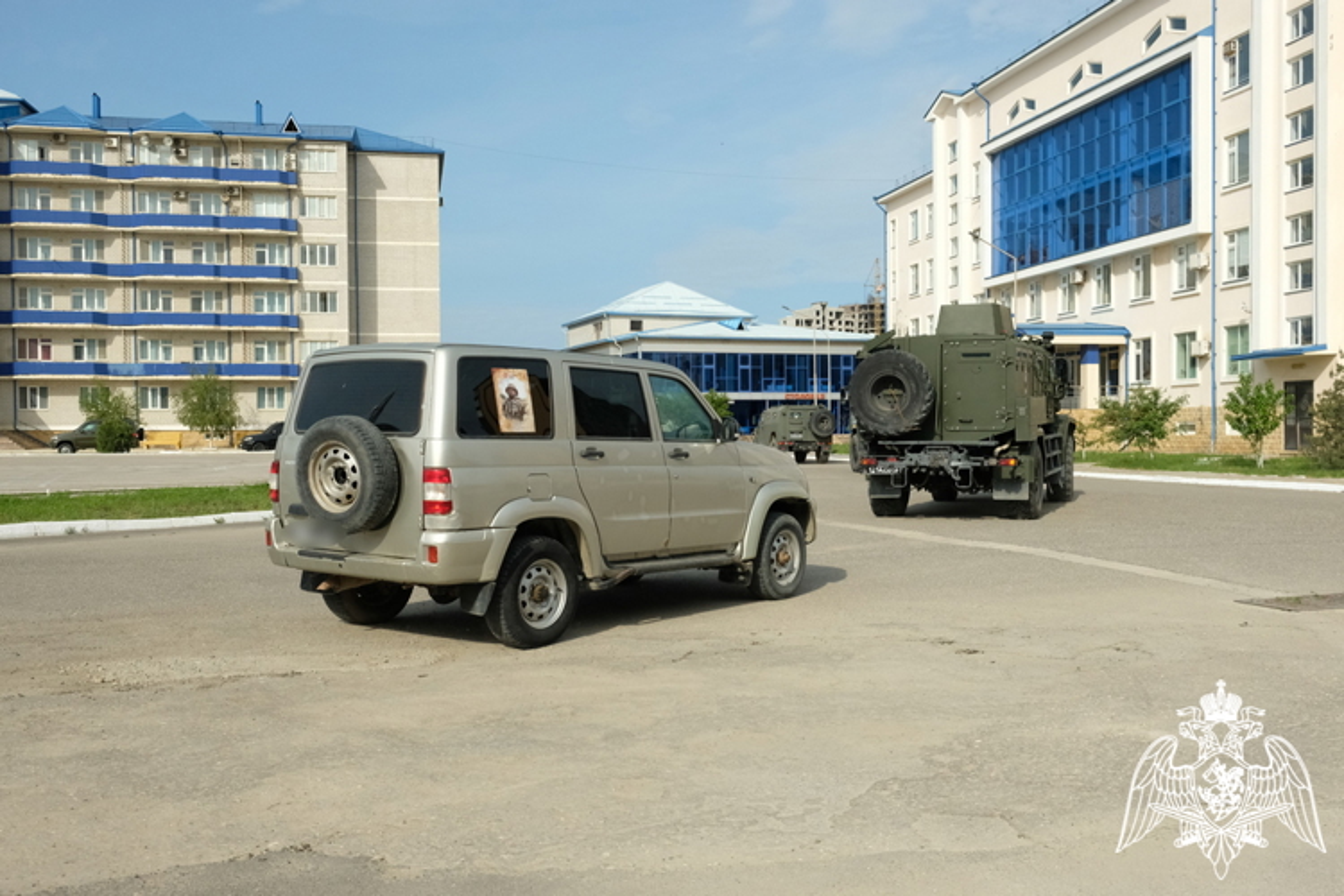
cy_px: 448
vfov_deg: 40.0
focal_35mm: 33
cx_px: 672
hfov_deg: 57.2
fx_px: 1232
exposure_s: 1/7500
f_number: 5.6
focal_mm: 22.3
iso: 1600
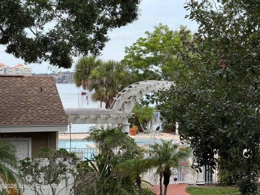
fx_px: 901
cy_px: 98
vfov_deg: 12.3
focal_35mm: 120
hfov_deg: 16.4
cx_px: 130
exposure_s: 1/680
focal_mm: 15.66
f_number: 2.8
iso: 64
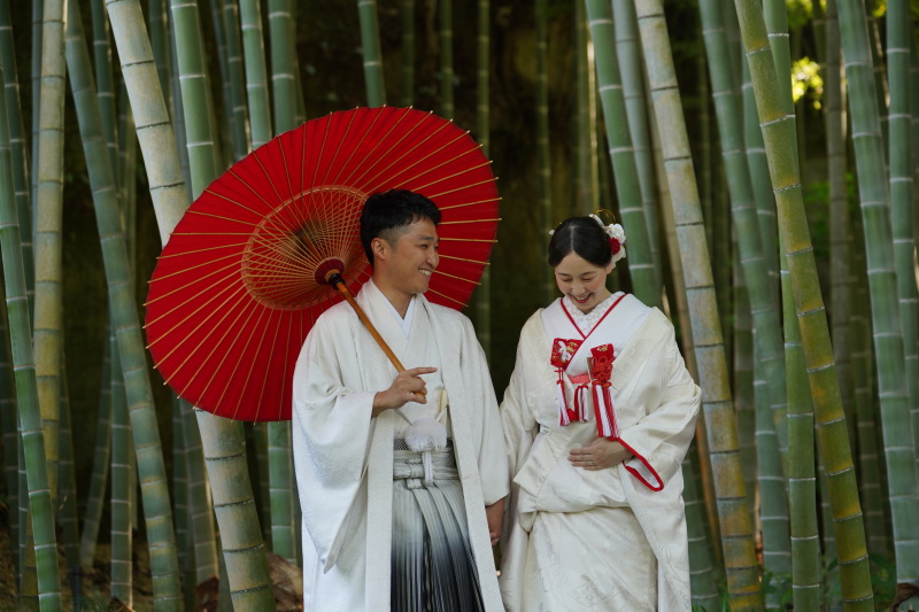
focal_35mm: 78
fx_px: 1991
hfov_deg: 26.0
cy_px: 306
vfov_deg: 17.5
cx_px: 460
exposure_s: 1/160
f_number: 3.5
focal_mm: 78
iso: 320
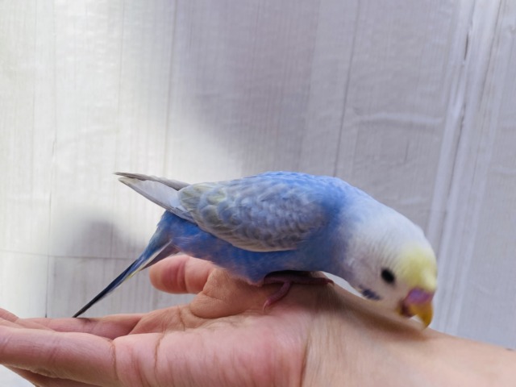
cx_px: 258
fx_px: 373
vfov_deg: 54.9
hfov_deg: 69.4
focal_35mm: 25
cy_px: 194
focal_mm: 4.25
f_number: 1.8
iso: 64
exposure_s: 1/100
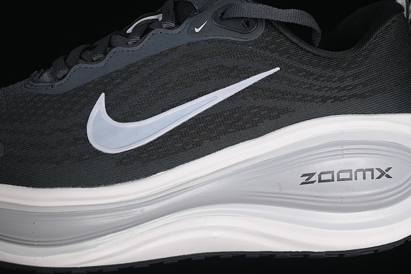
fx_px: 856
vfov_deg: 18.2
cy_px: 137
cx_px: 206
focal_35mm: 75
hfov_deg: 27.0
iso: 160
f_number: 6.3
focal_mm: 50
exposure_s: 1/50
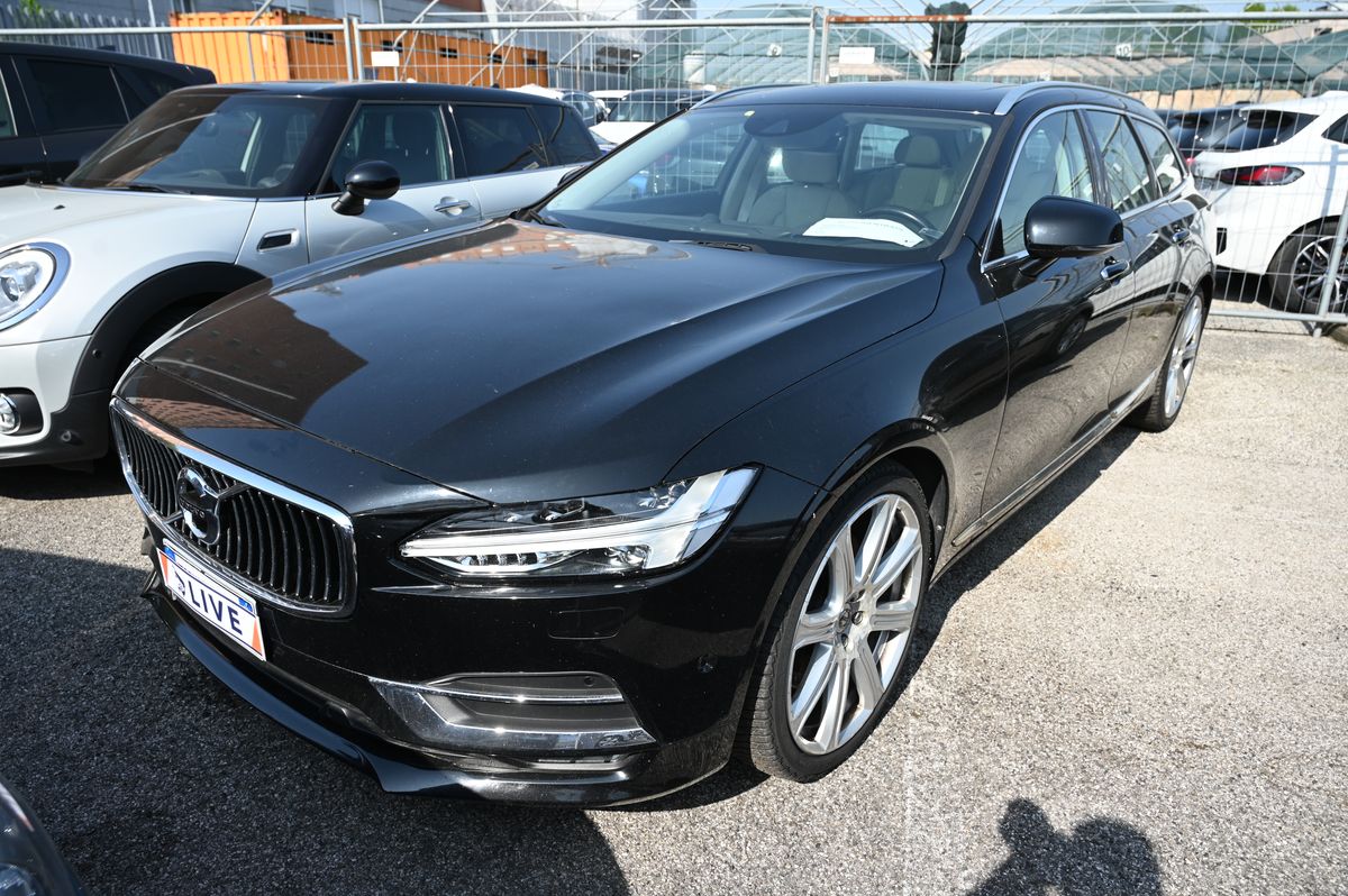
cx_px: 674
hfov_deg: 73.8
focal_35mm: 24
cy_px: 448
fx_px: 898
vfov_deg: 53.1
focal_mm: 24
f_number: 5.6
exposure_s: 1/250
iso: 100
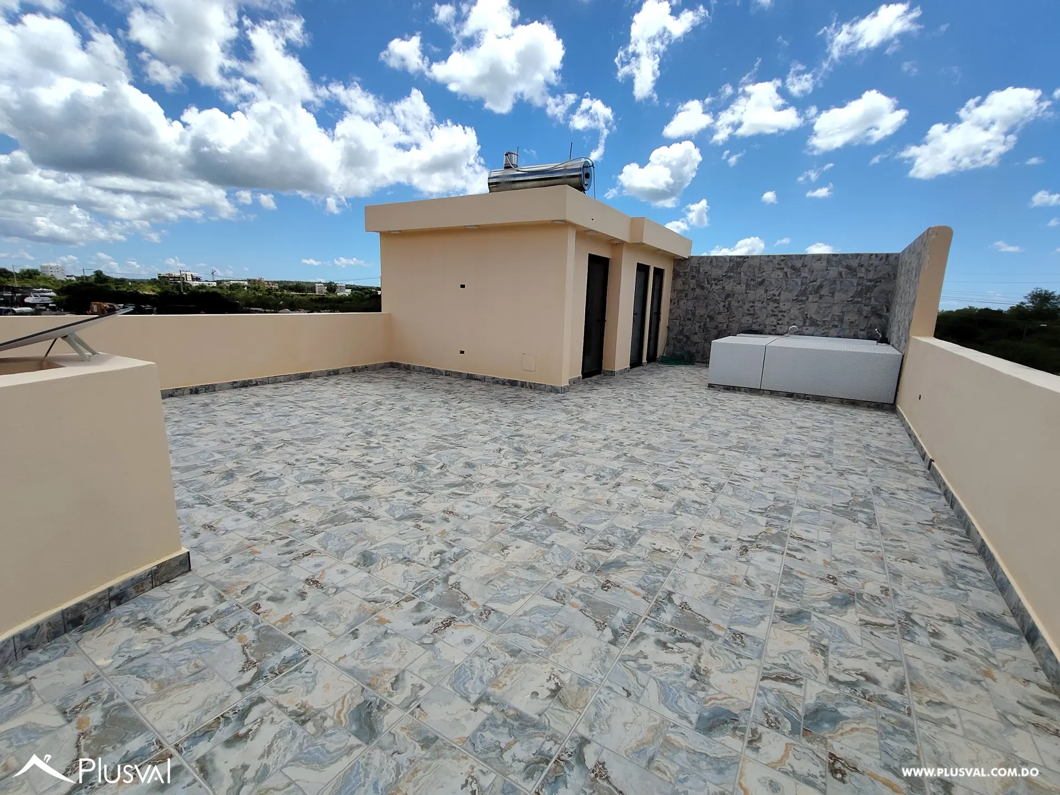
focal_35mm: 16
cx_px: 530
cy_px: 398
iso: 50
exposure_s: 1/1486
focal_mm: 1.67
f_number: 2.2
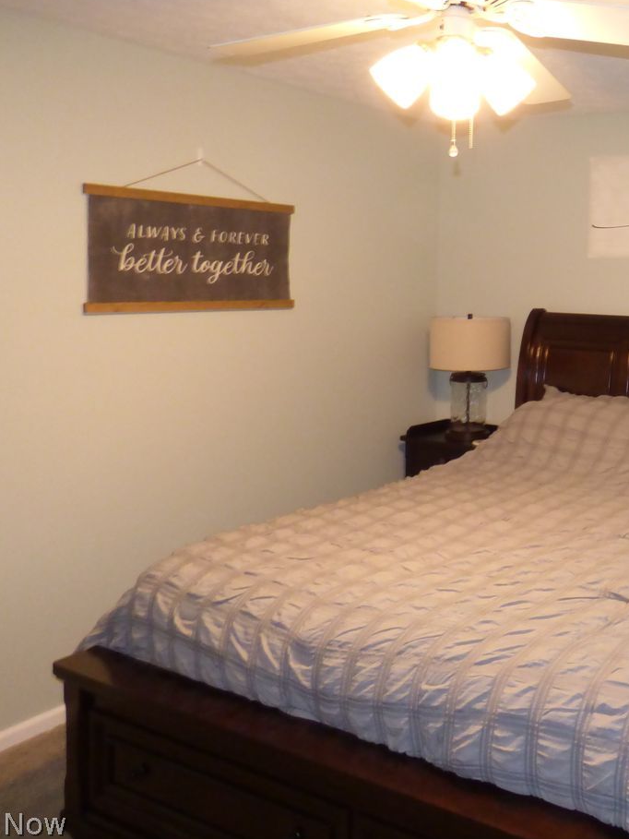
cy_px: 329
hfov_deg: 38.5
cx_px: 617
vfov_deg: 54.9
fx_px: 799
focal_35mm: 33
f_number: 2.8
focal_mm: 3.58
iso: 500
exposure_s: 1/60
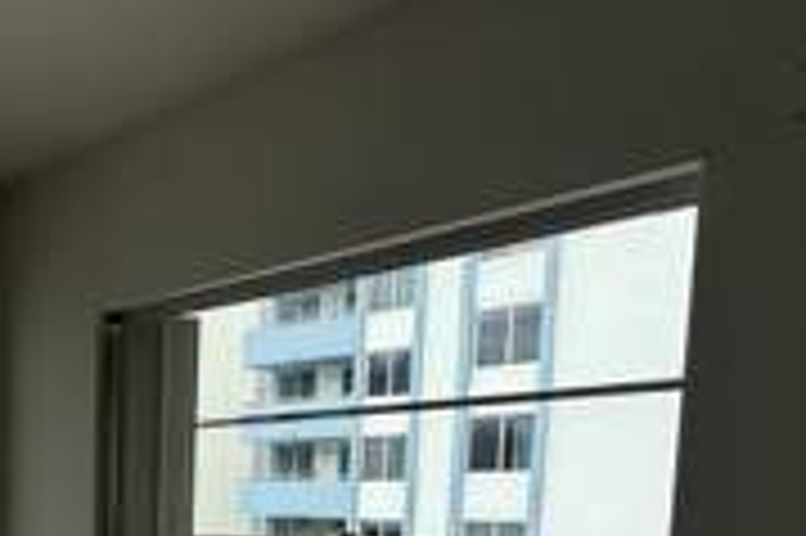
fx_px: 872
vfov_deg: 30.4
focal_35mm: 39
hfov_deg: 44.2
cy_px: 595
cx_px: 50
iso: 50
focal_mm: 2.22
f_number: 2.2
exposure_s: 1/955
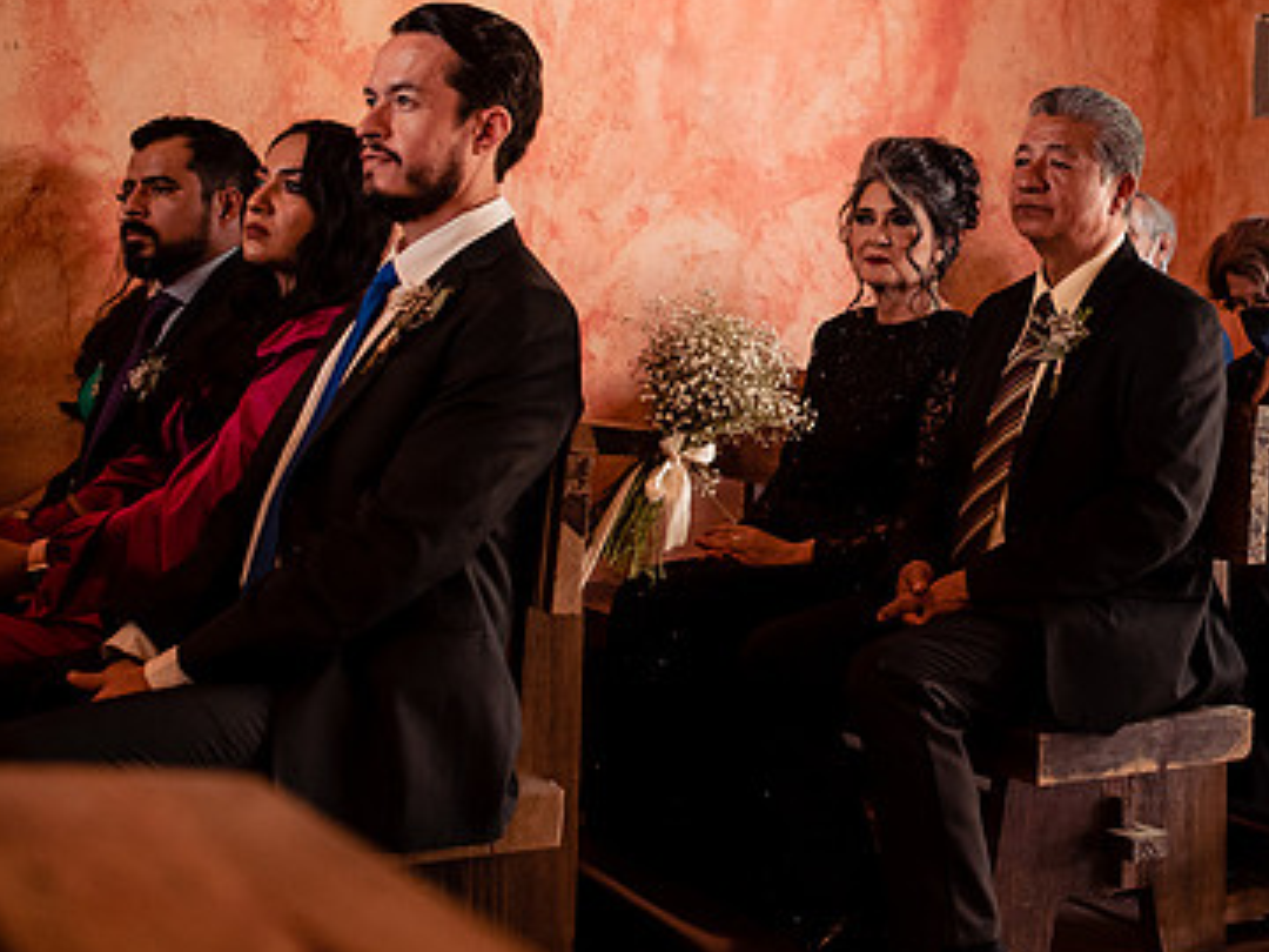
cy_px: 204
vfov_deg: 21.7
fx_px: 2456
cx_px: 1065
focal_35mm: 67
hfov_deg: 28.2
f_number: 2.8
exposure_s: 1/100
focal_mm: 35
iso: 1250
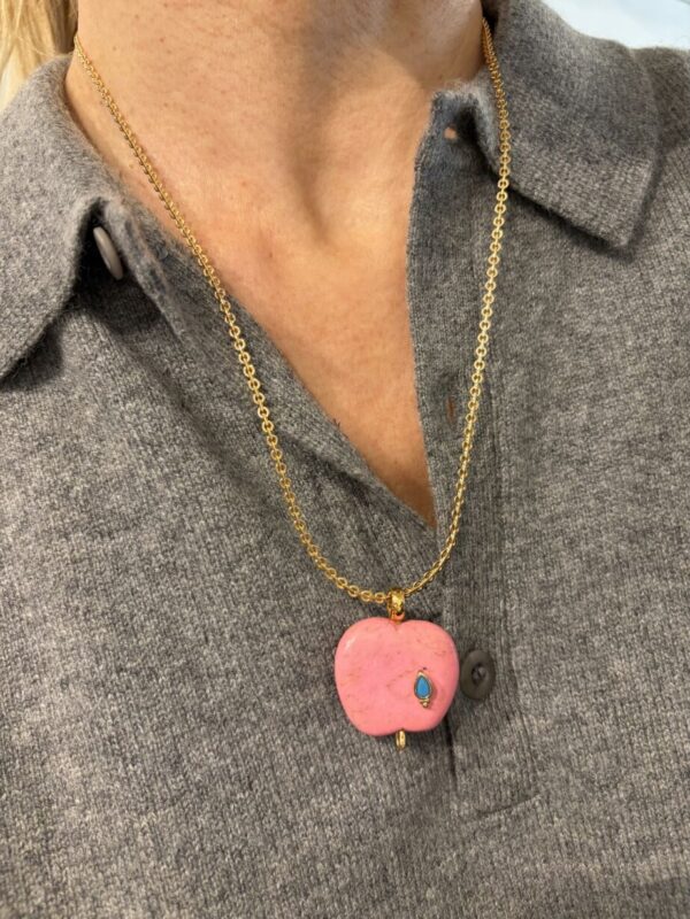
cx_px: 345
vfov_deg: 67.3
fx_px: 691
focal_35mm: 26
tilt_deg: +3.2
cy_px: 460
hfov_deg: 53.1
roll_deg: +0.9
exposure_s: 1/50
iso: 160
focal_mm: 5.96
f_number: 1.6
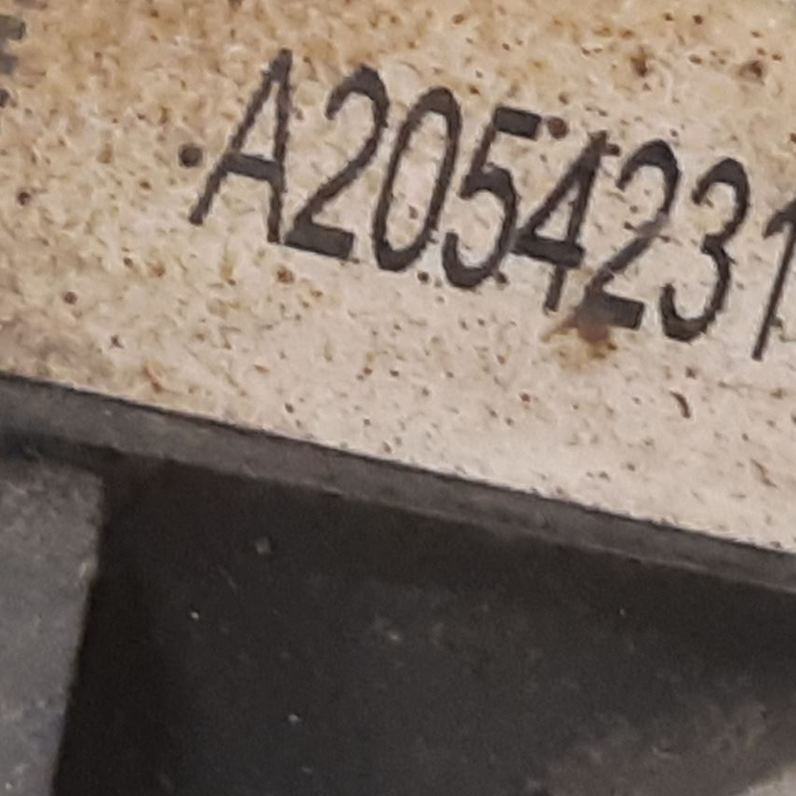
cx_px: 410
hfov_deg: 31.1
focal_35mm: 55
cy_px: 170
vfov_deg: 30.4
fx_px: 1431
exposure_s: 1/50
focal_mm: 3.93
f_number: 1.7
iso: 200
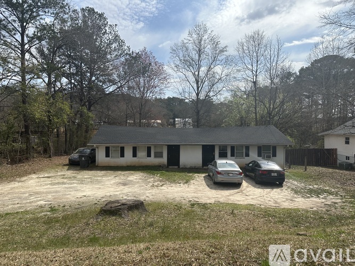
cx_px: 178
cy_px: 133
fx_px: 246
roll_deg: -0.5
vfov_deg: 56.8
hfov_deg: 71.6
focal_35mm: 24
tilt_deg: -1.9
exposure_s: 1/6211
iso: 80
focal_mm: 6.86
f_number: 1.78
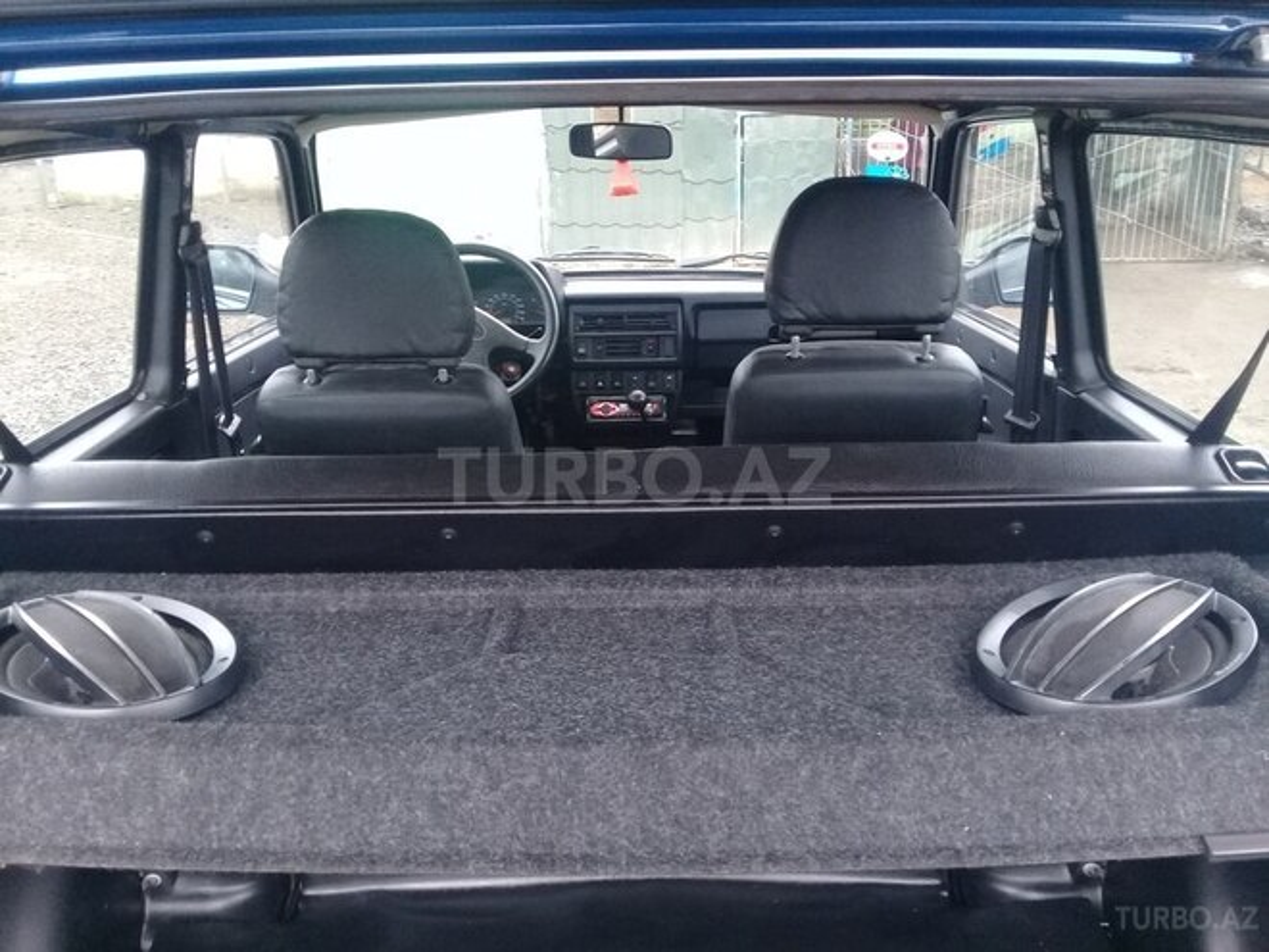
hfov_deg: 58.4
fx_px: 1136
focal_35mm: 31
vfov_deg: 45.4
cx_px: 634
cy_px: 476
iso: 125
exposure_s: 1/33
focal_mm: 3.3
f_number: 2.2
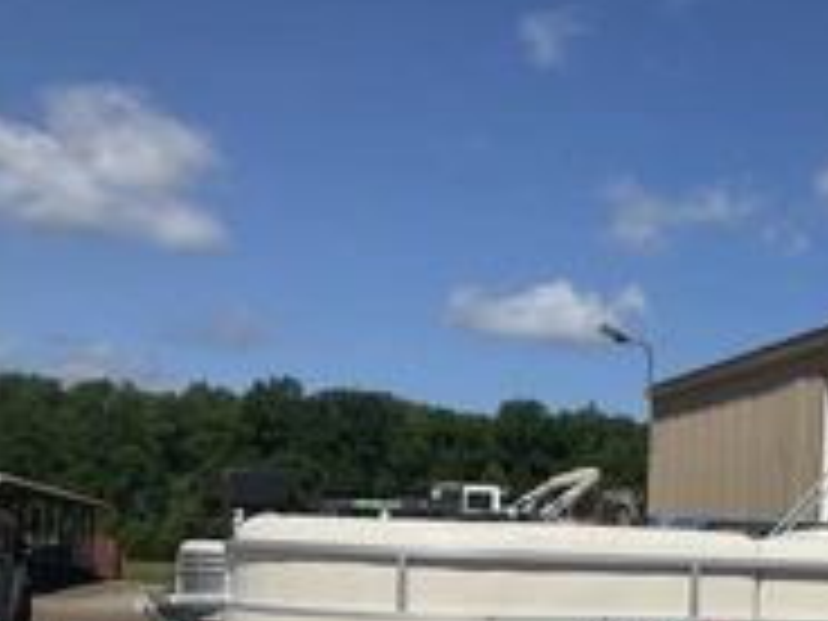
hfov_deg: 28.2
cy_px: 572
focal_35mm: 63
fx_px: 1507
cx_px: 896
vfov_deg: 22.7
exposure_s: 1/4785
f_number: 1.8
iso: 25
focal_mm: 3
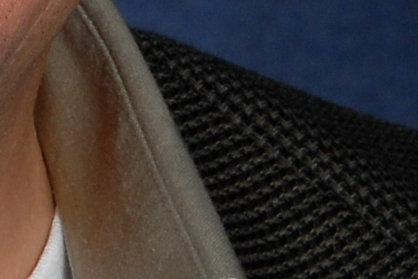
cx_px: -325
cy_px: -547
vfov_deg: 0.9
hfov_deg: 1.4
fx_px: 17567
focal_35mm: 1512
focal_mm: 135
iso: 160
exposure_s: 1/125
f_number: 16
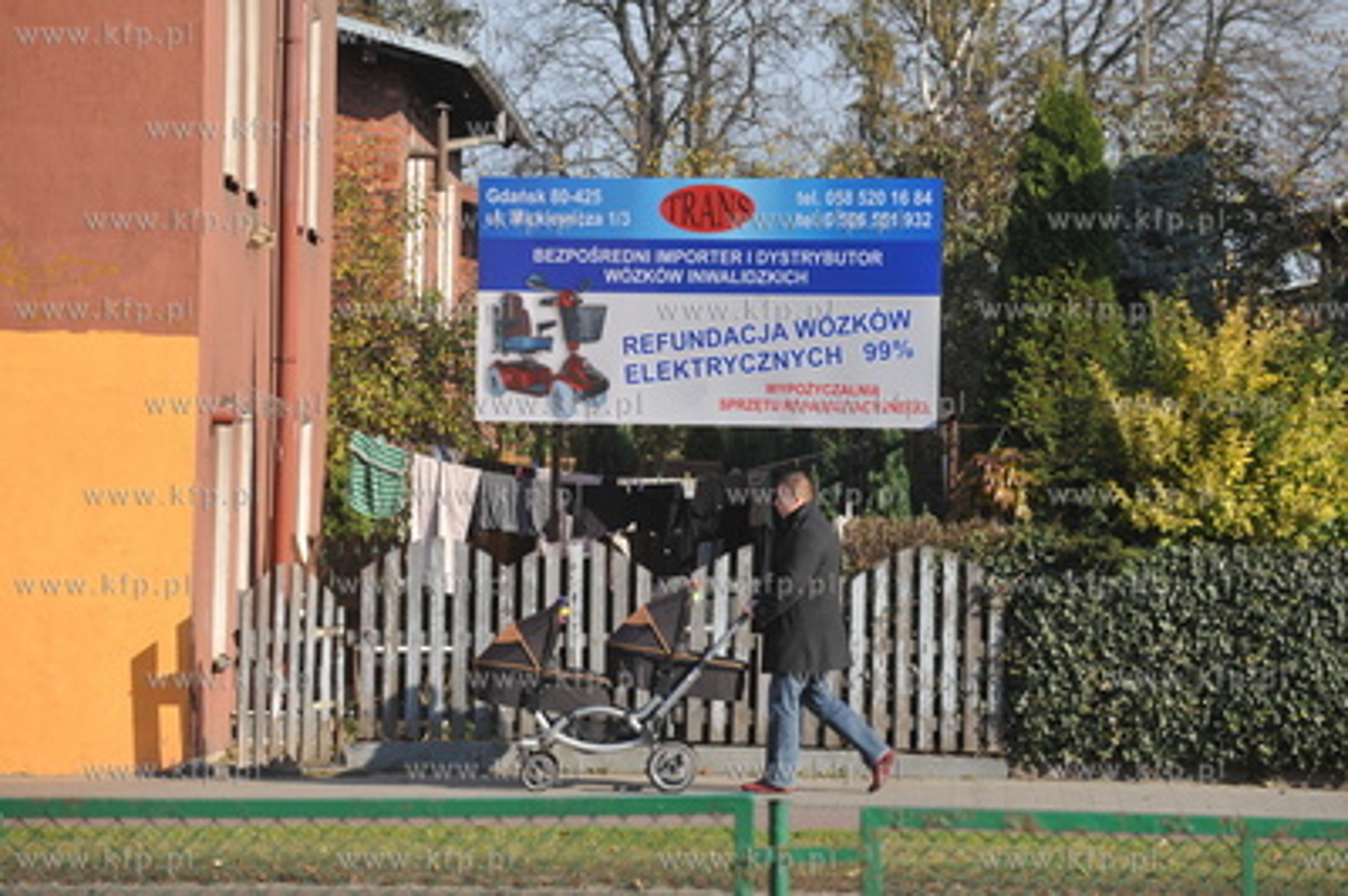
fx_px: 7483
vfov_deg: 6.9
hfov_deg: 10.3
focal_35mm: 200
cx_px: 674
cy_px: 448
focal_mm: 200
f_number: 7.1
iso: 500
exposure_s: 1/1000
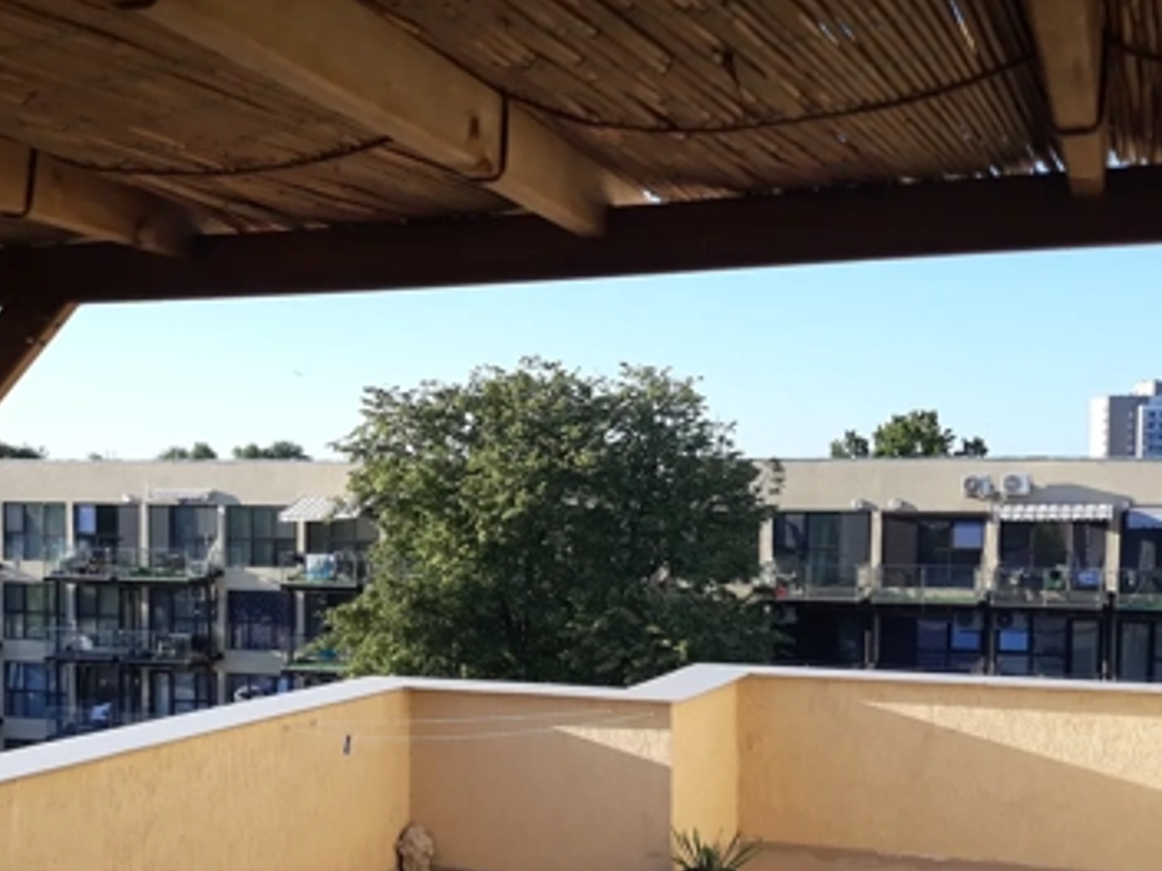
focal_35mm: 46
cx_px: 449
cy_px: 653
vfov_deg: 31.0
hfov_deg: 41.0
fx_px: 1544
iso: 40
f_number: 1.7
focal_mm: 3.71
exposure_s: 1/617
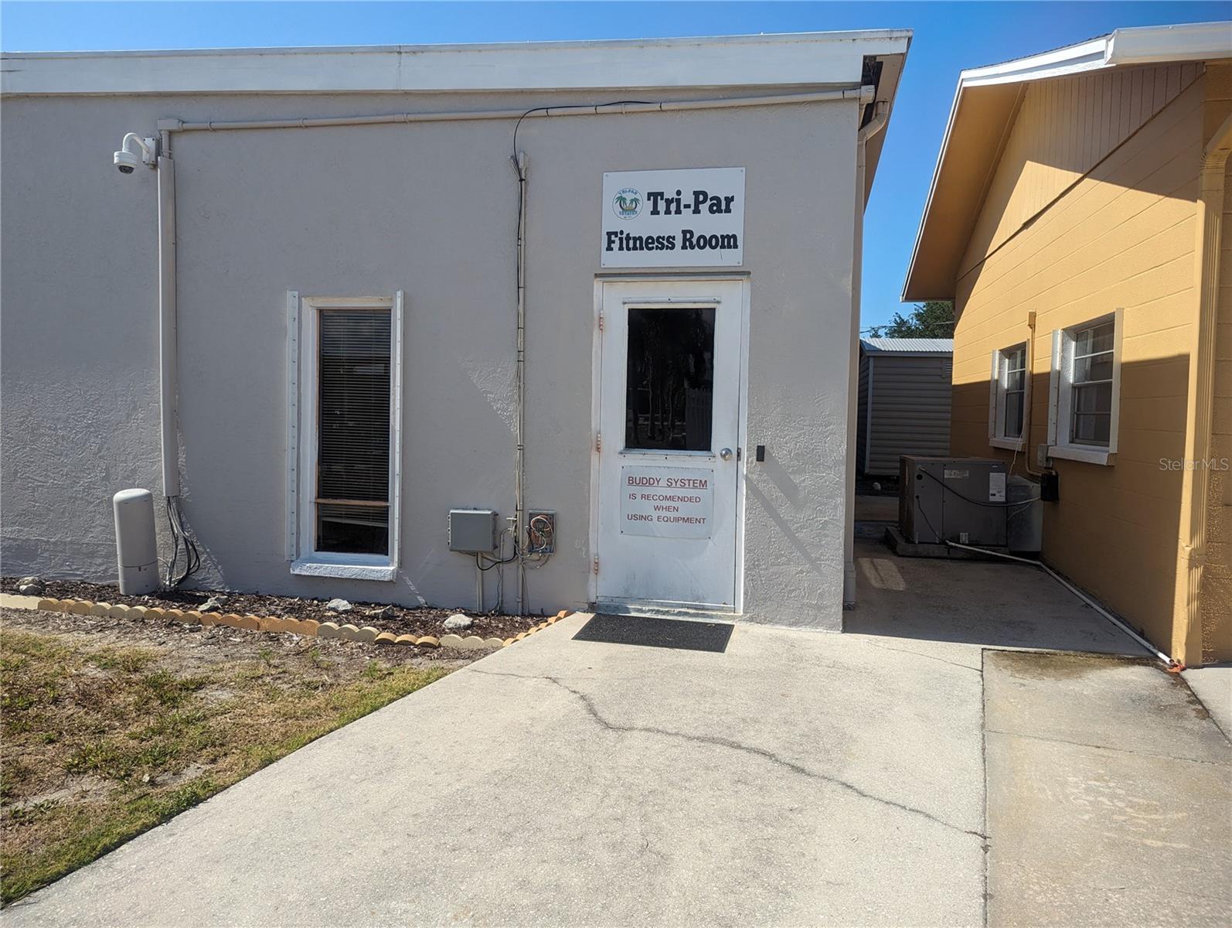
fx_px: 855
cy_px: 464
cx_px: 616
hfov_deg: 71.5
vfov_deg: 56.9
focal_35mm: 24
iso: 41
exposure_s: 1/1984
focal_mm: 6.81
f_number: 1.85
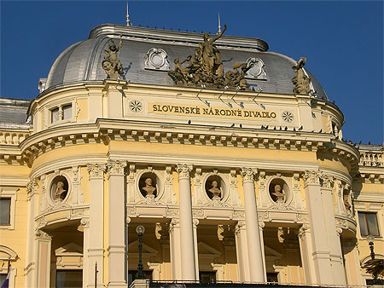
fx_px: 832
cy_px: 144
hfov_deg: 26.0
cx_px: 192
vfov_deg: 19.7
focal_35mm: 75
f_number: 6.4
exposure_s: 1/640
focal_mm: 12.47
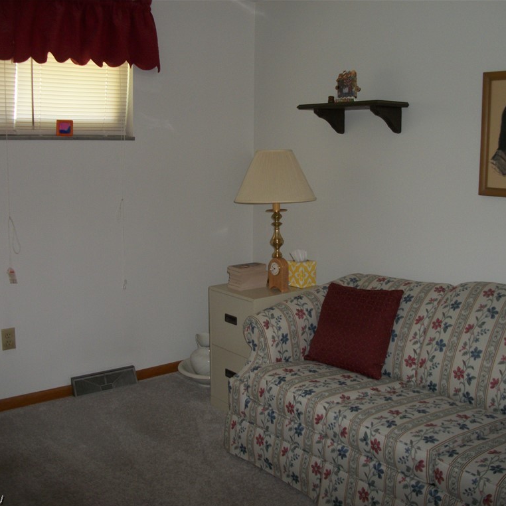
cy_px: 254
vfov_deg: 43.9
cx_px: 275
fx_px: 628
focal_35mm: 38
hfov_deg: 43.8
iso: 80
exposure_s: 1/30
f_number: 2.9
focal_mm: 5.7
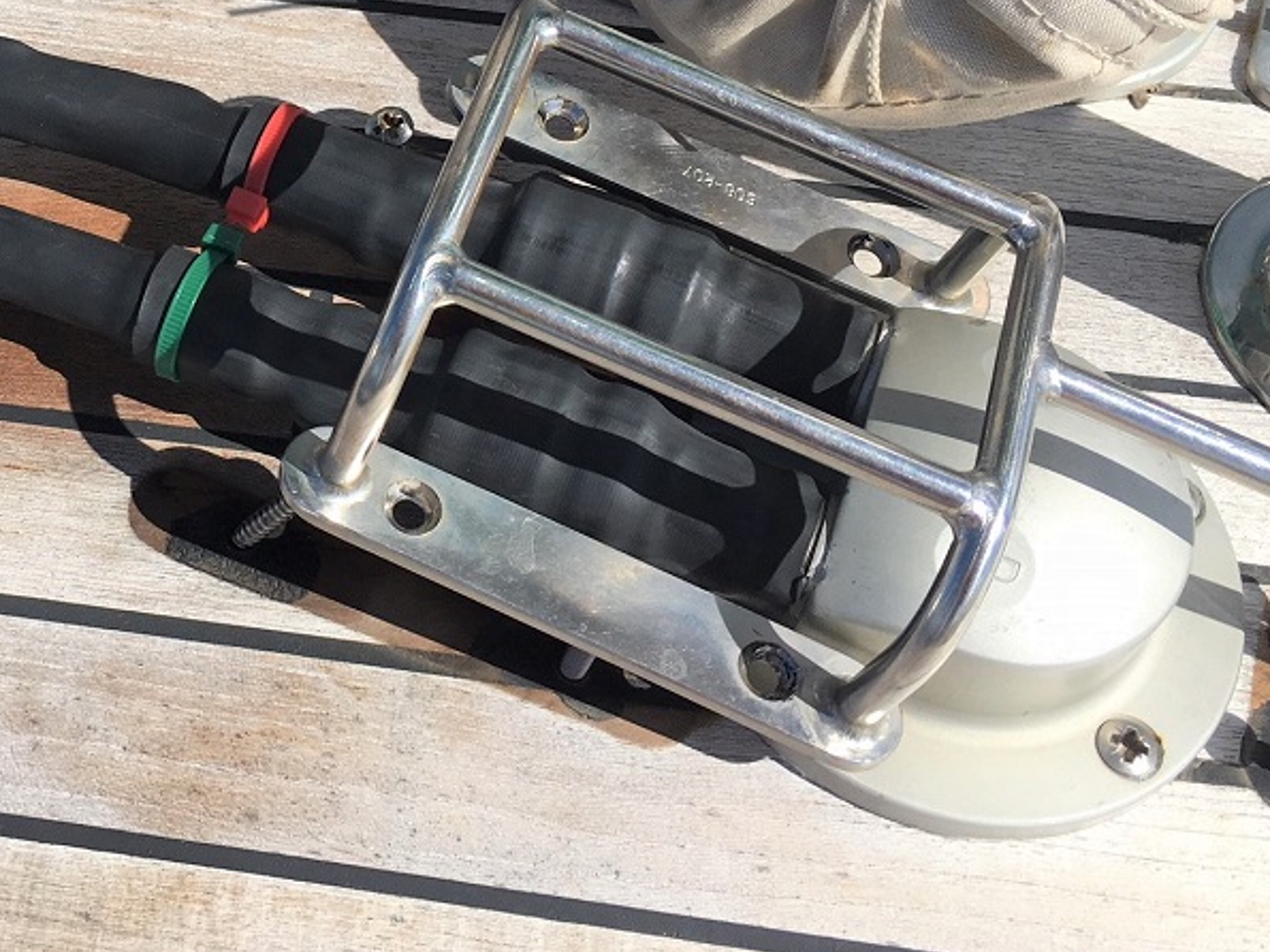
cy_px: 164
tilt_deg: -49.5
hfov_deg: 35.7
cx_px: 260
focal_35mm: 52
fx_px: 1907
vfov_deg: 27.4
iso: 25
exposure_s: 1/2481
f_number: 2.2
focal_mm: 4.15
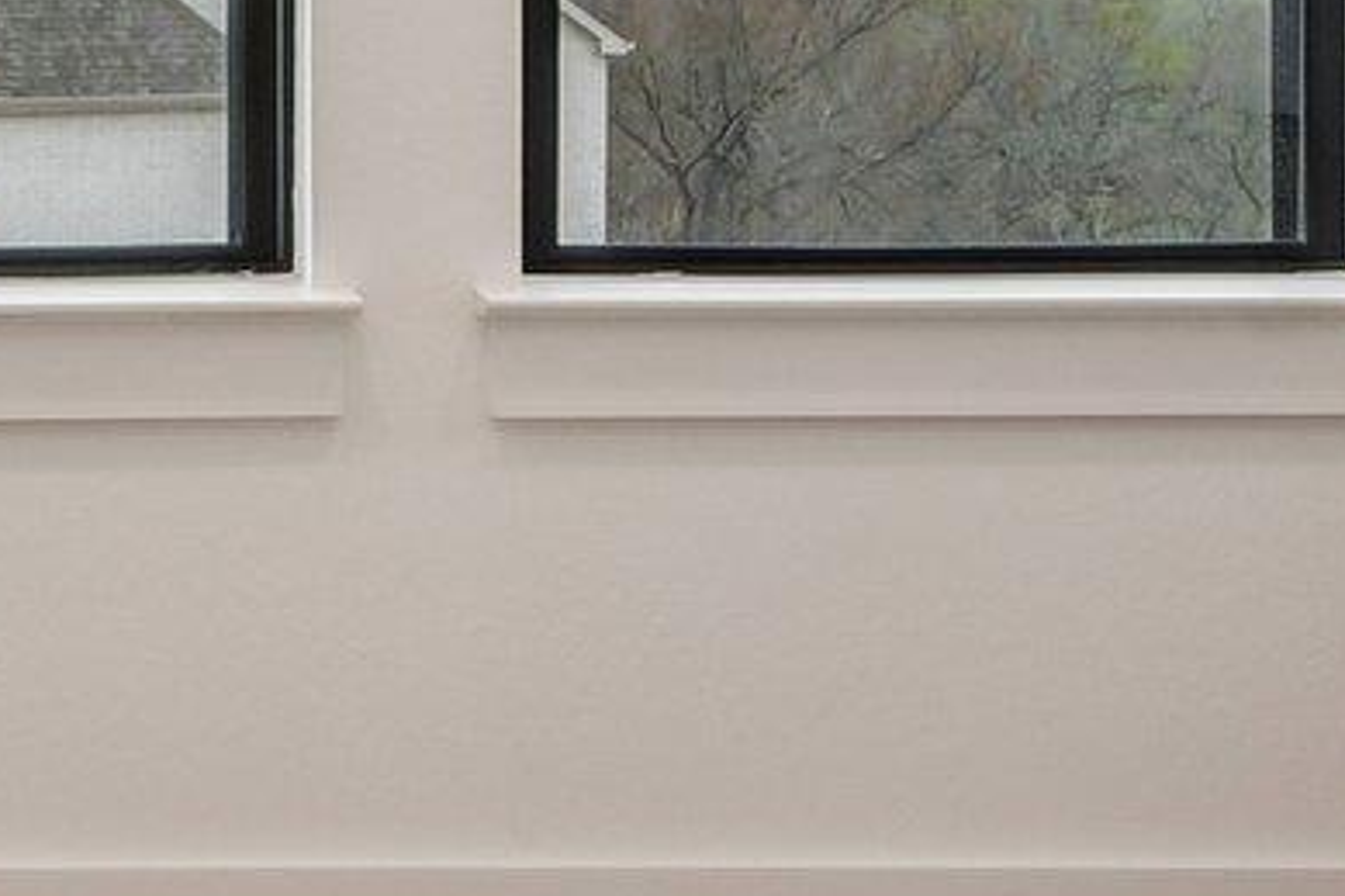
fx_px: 2950
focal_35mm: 79
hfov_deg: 24.1
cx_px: -104
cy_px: -323
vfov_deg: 16.2
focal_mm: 10
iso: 400
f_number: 8
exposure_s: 1/320
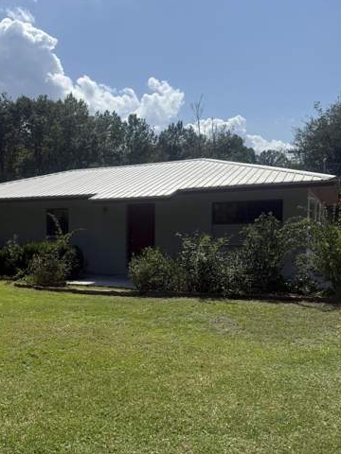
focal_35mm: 32
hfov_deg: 43.8
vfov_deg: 56.5
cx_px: 125
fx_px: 420
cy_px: 268
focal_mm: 6.76
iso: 80
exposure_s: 1/6711
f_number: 1.78
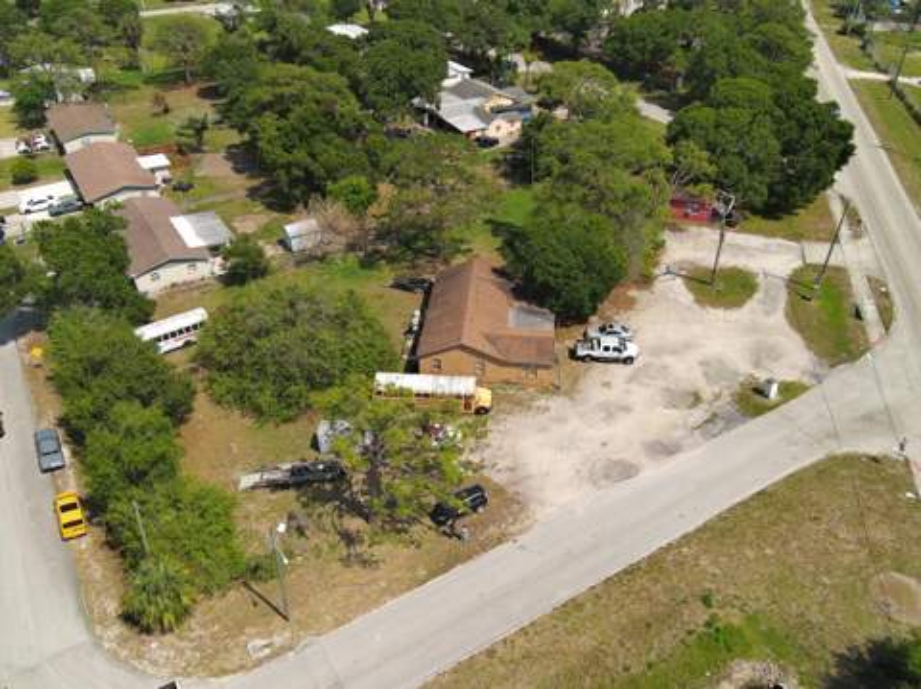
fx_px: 744
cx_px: 460
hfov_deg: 63.5
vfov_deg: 49.7
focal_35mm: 28
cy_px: 344
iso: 100
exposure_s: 1/719
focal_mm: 10.6
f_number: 2.8
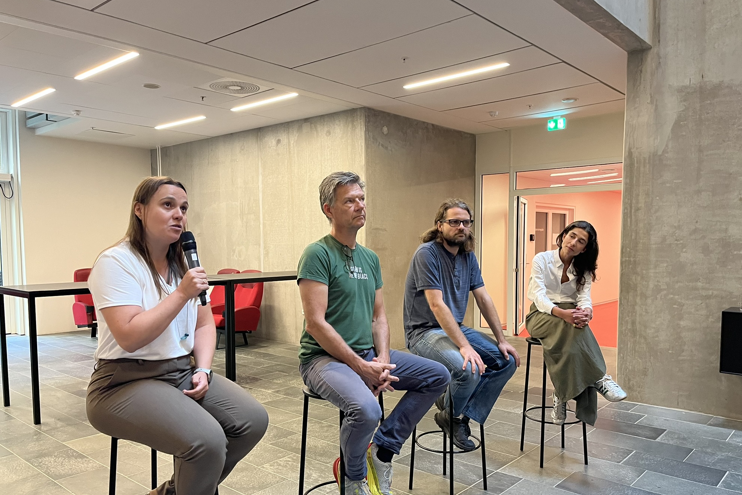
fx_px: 577
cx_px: 378
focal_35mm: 28
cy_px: 284
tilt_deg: -4.1
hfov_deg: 65.5
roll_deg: +0.8
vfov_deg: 46.3
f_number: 1.6
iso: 200
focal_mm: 5.1
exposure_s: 1/50
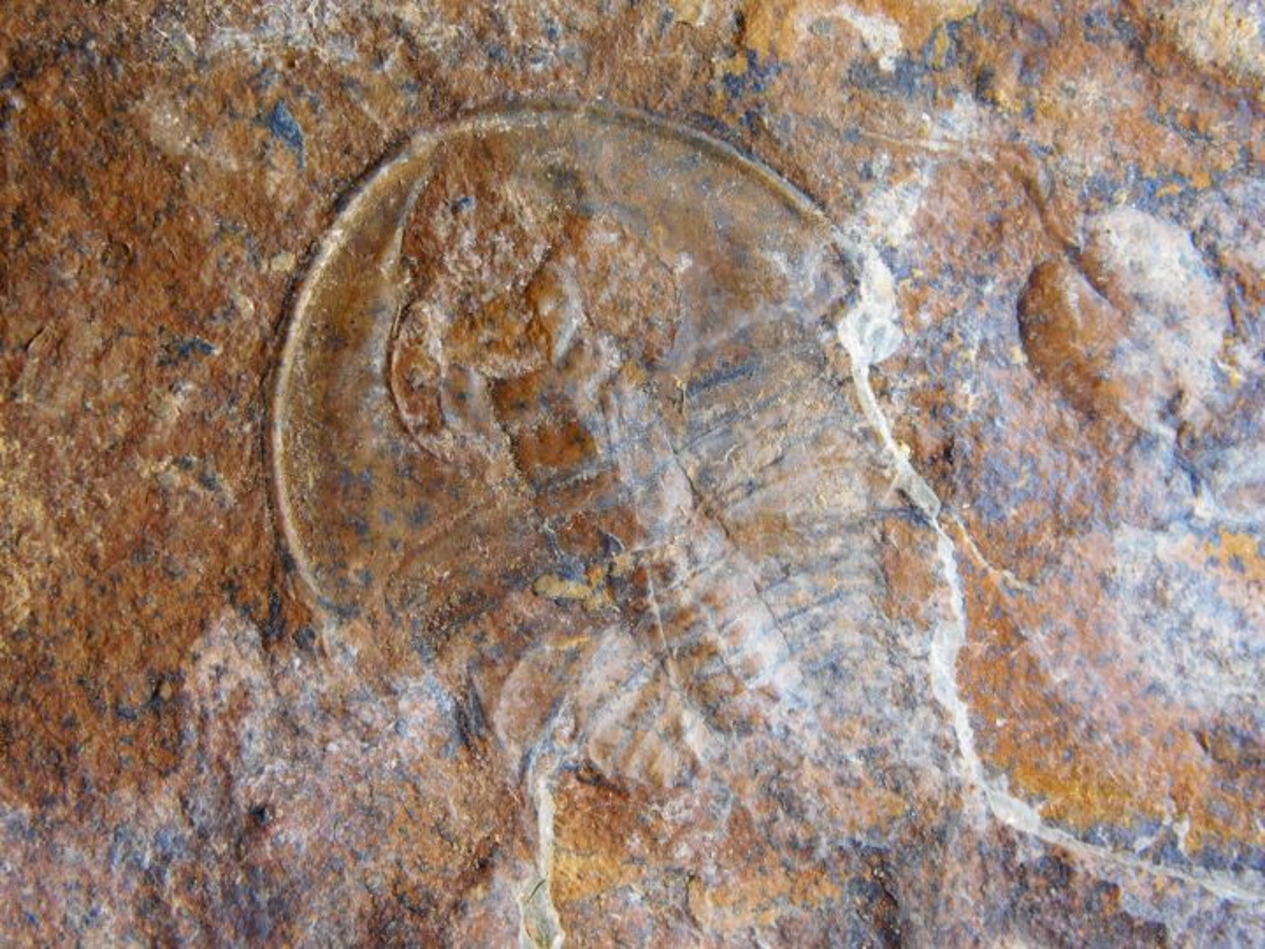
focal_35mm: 202
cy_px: 474
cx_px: 632
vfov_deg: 7.4
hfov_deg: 9.8
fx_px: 7382
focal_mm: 35.9
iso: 125
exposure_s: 1/30
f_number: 5.4
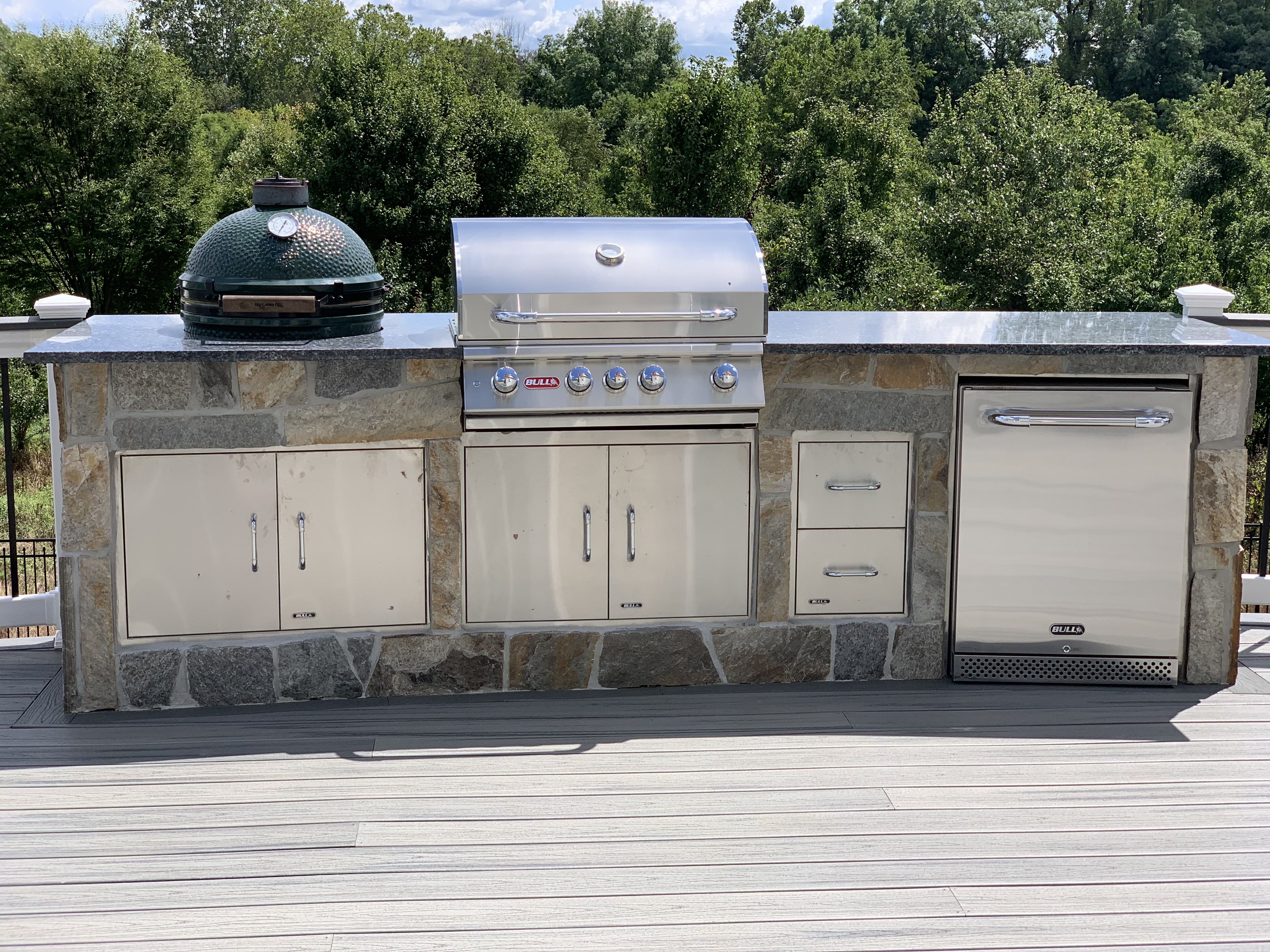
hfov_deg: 36.8
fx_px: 1908
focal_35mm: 52
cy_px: 476
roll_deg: -1.4
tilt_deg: -9.9
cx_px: 635
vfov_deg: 28.0
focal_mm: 6
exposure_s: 1/978
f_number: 2.4
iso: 16
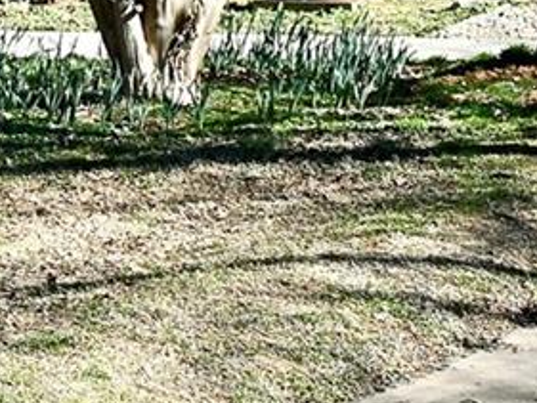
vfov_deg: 6.7
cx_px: -736
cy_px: -176
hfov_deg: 8.3
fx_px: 3422
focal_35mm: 220
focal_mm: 31.5
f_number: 6.3
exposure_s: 1/320
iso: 100
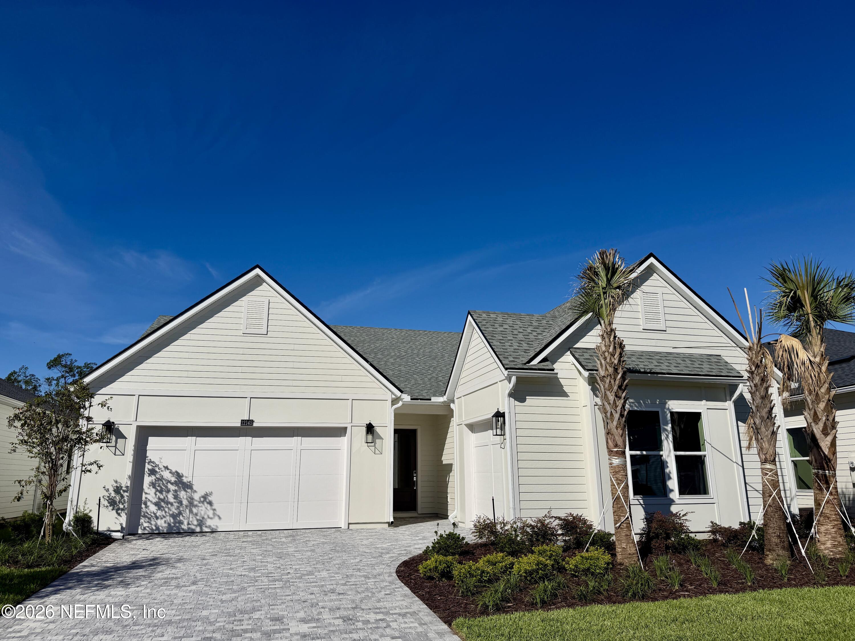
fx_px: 593
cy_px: 320
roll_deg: +1.0
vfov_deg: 56.8
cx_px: 428
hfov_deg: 71.6
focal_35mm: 24
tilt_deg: +15.2
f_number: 1.78
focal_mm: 6.76
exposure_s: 1/14286
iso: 100
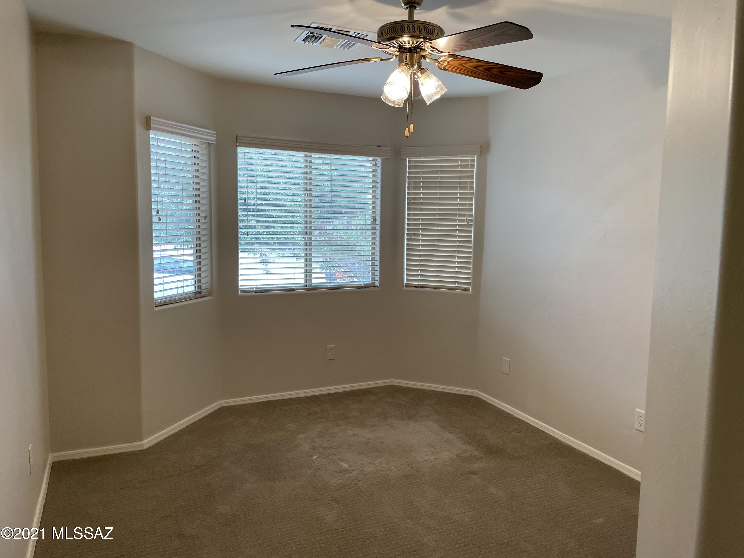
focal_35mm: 26
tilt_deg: -5.3
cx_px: 372
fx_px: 559
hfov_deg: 67.3
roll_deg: -0.8
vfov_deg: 53.1
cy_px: 279
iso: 125
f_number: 1.6
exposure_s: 1/120
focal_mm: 4.2
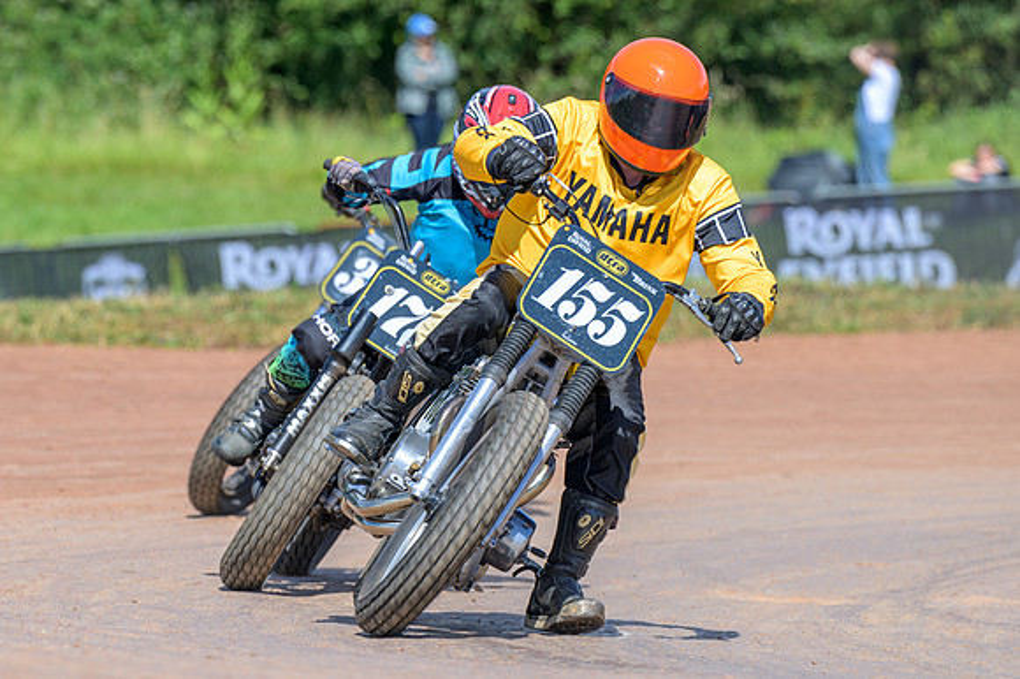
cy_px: 354
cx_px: 539
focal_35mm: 338
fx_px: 9570
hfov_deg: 6.1
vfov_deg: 4.1
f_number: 4
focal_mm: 200
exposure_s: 1/500
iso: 64
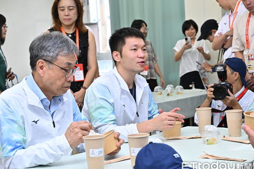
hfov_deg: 28.9
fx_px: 494
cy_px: 86
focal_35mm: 70
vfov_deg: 19.4
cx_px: 129
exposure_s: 1/200
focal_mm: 66
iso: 1600
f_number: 5.6
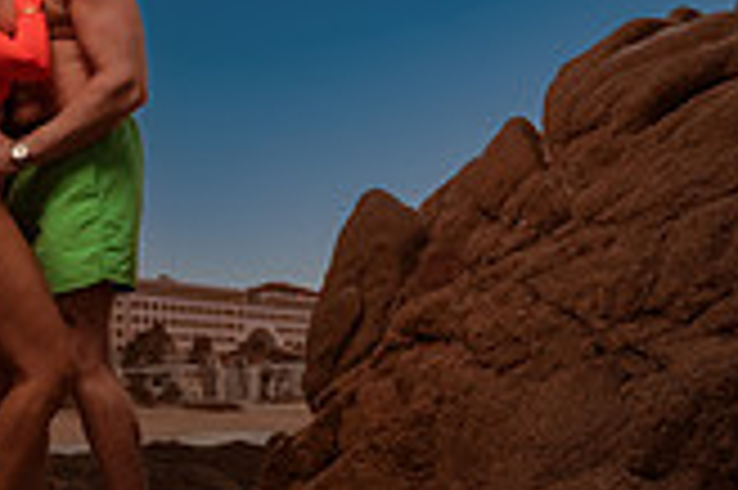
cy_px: 153
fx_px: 1741
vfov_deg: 16.0
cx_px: 450
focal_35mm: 85
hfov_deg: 23.9
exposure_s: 1/125
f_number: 4
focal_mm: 24
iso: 50
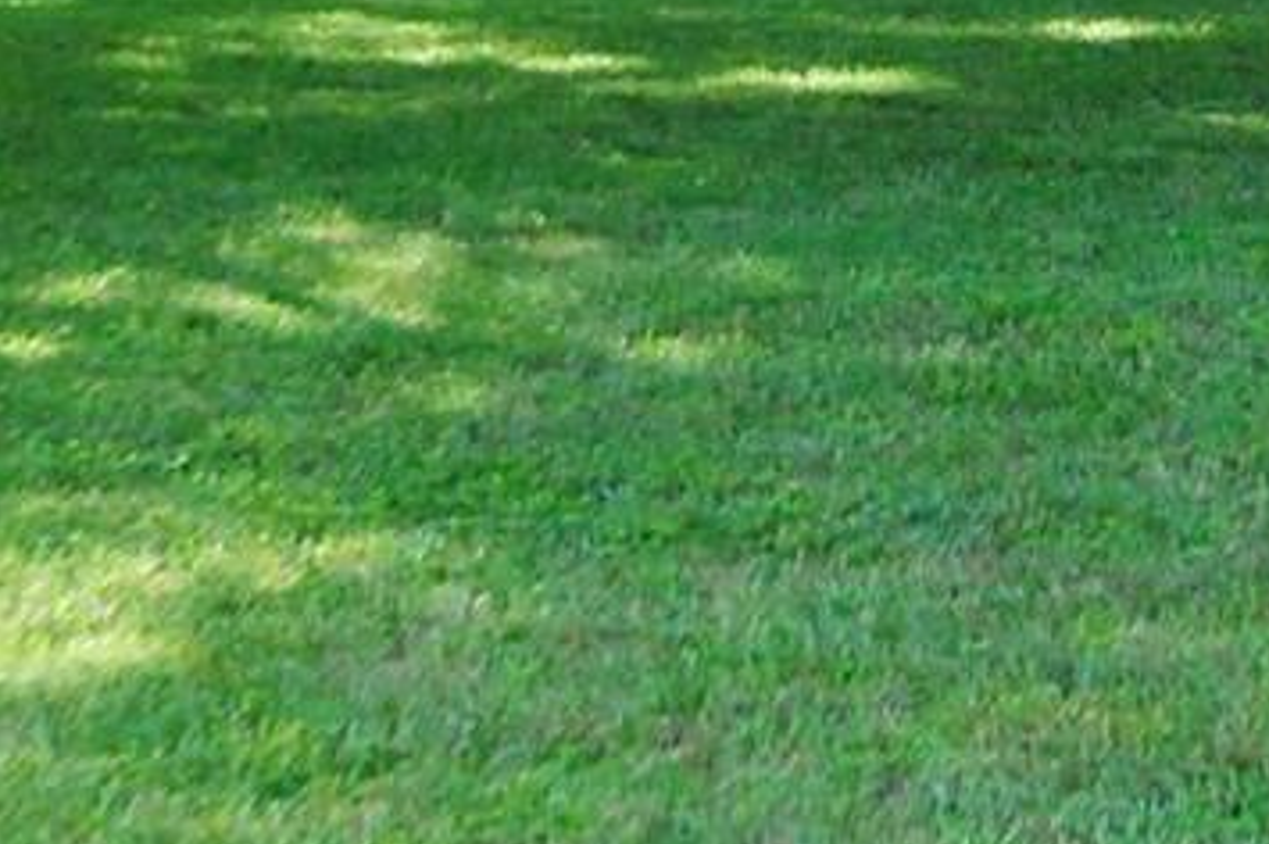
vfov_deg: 12.6
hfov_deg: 19.3
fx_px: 3663
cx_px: 1137
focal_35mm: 104
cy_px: -308
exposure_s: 1/1000
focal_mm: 24
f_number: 4.5
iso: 1600
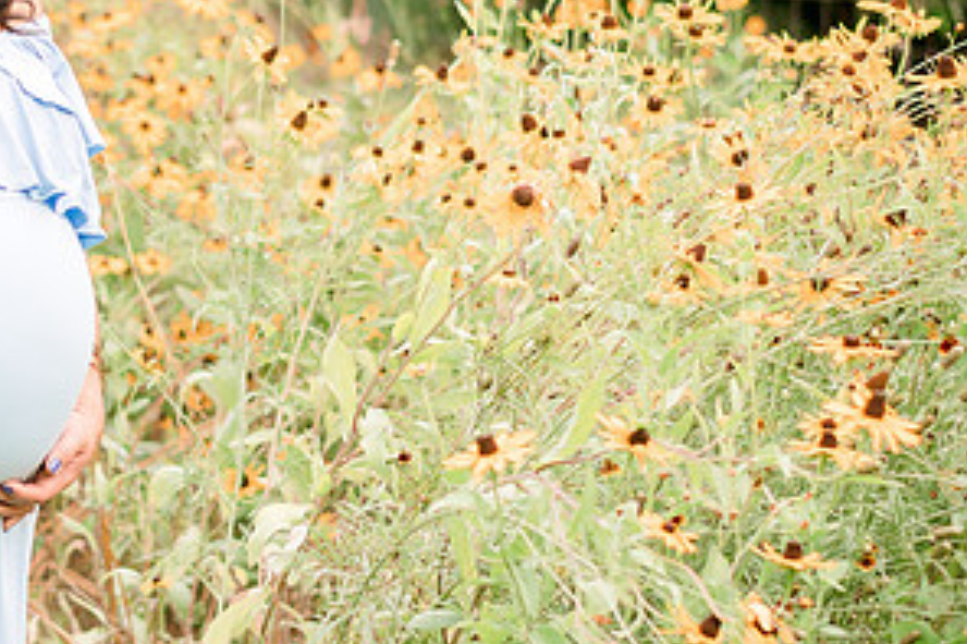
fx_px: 3946
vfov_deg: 9.3
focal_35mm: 147
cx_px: 144
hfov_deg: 13.9
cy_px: 253
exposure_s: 1/500
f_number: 2.2
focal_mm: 50
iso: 160
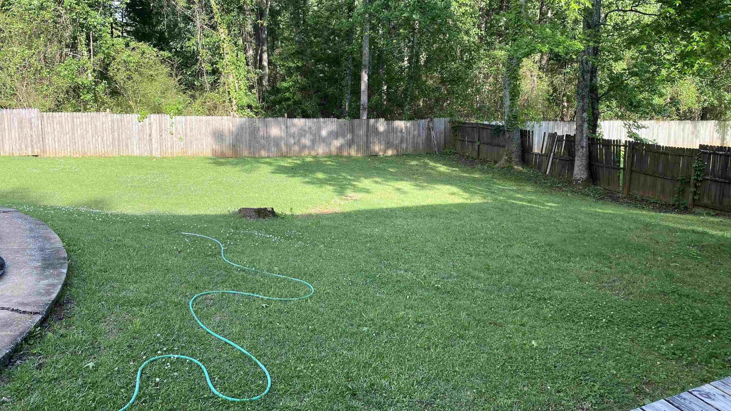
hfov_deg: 66.1
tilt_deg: -10.3
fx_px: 562
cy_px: 156
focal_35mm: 29
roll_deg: -0.6
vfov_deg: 39.9
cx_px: 367
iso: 32
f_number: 1.8
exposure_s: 1/312
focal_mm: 4.25
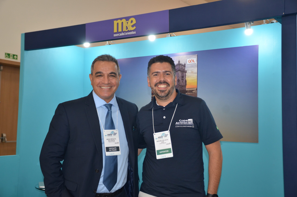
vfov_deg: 28.0
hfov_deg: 41.2
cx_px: 148
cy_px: 98
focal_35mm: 48
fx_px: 395
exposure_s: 1/60
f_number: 4
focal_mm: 32
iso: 560
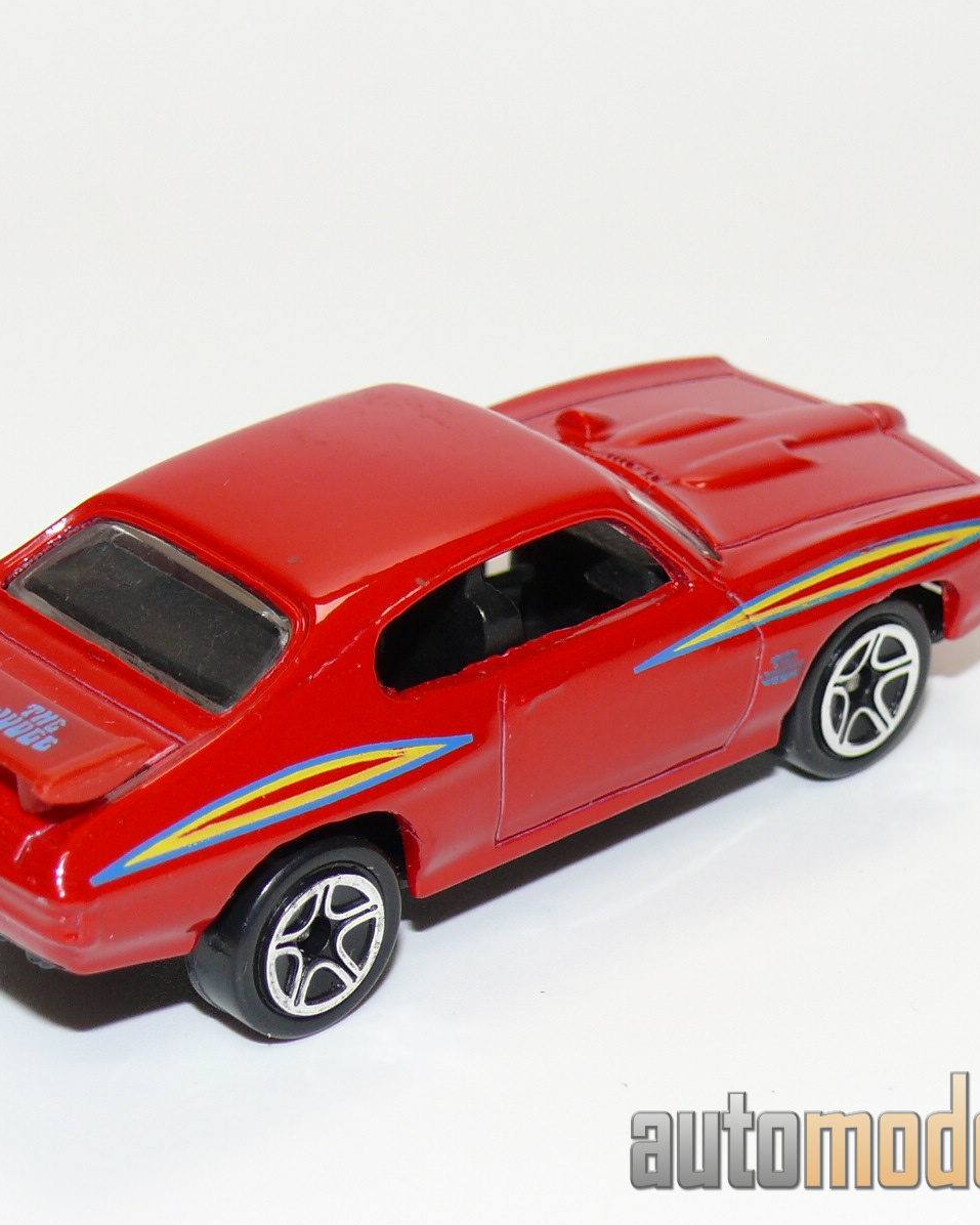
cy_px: 614
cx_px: 394
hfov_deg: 12.4
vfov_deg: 15.5
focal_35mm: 124
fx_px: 4495
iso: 100
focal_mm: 12.9
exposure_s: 1/30
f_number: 4
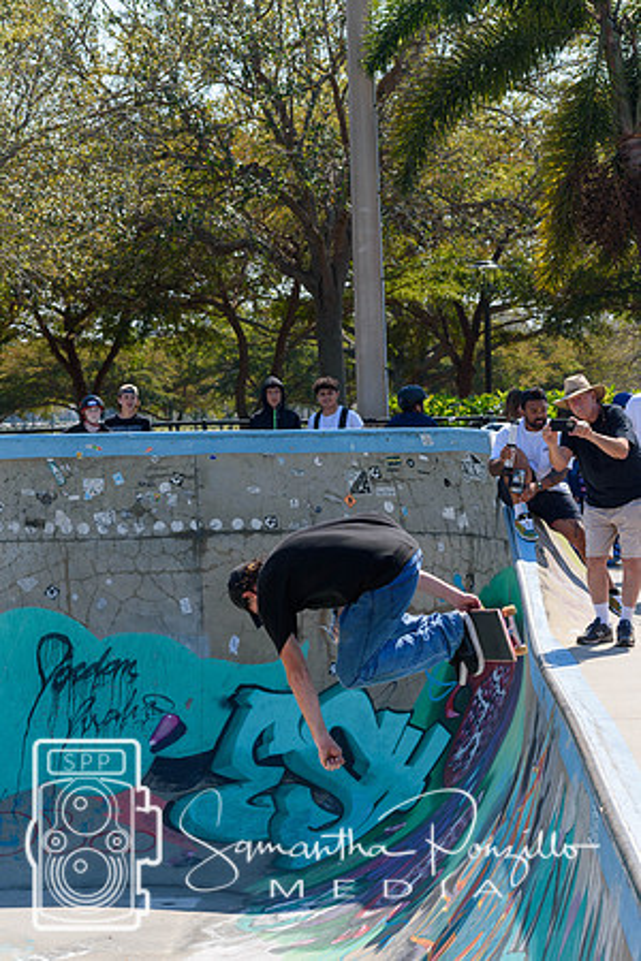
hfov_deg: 13.0
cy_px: 480
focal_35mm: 105
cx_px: 320
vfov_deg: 19.5
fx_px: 2804
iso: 200
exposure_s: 1/640
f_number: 6.3
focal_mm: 70
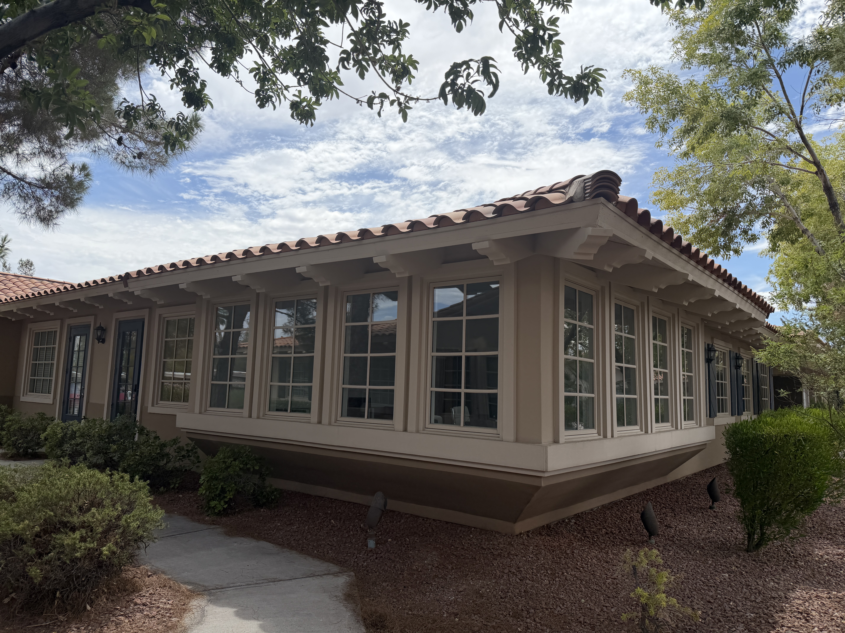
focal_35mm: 24
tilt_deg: +5.5
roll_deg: -2.3
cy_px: 316
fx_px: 586
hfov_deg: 71.6
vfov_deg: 56.8
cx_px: 422
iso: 80
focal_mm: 6.76
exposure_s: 1/5714
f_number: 1.78
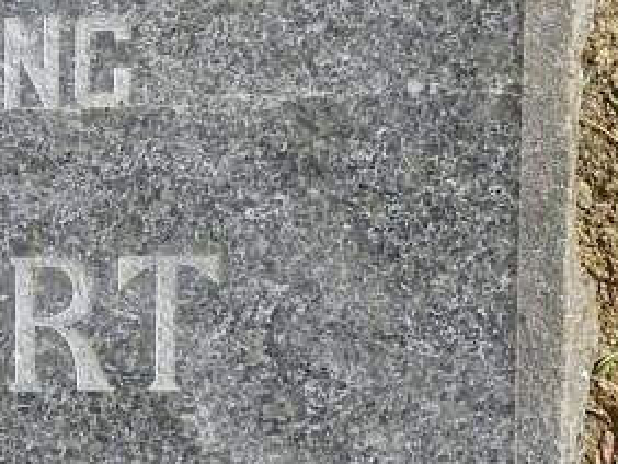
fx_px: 4860
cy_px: 265
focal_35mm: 272
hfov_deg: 7.1
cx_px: -561
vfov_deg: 5.5
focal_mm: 11.4
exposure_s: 1/200
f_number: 4.5
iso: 64
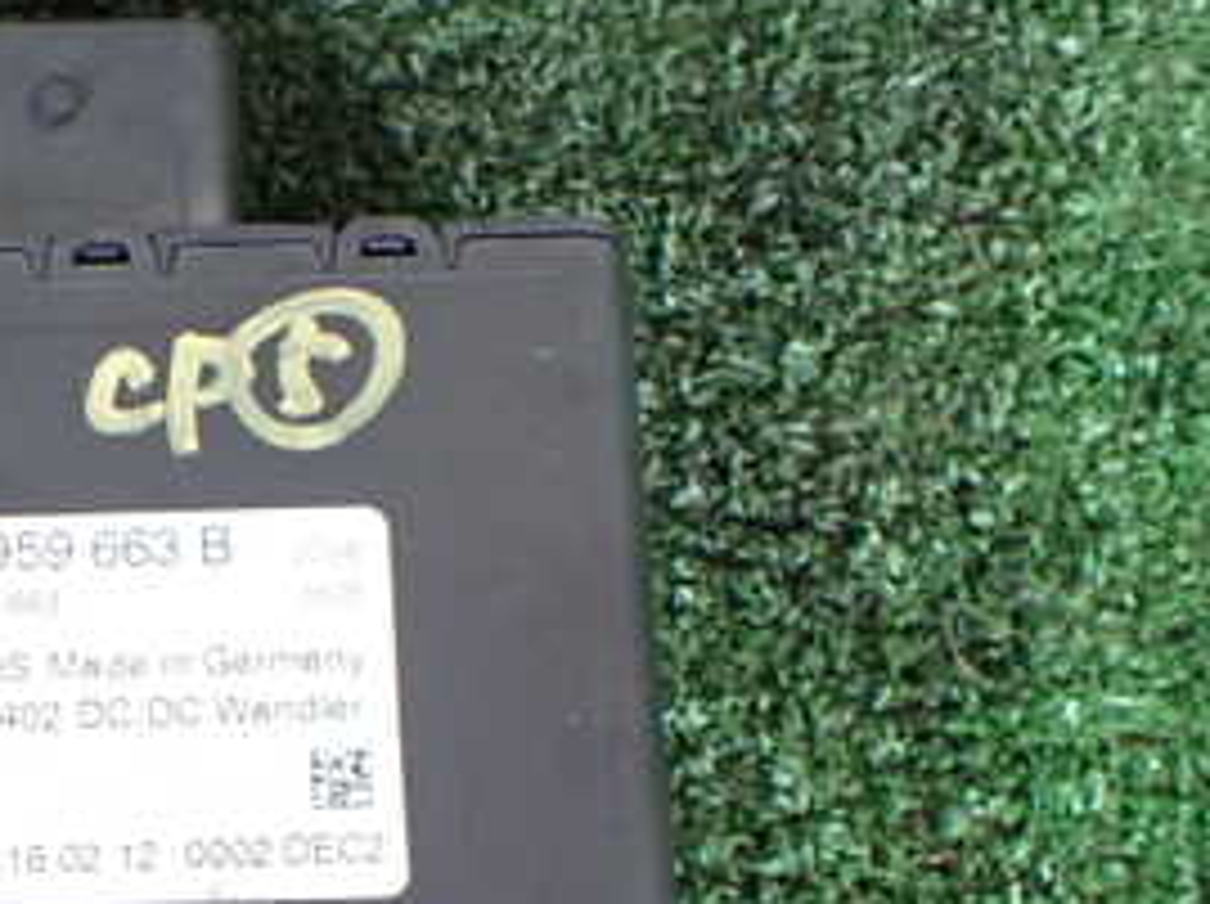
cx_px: 4
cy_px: 778
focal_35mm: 67
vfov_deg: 21.5
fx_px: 2339
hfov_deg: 27.4
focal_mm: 5.4
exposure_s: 1/40
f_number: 2.3
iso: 800
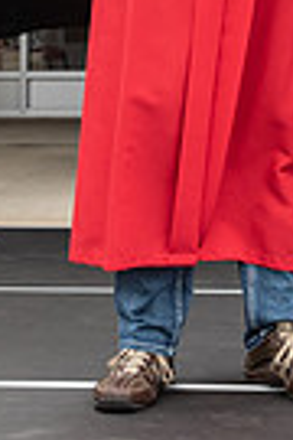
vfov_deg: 9.0
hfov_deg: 6.0
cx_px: 430
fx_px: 2747
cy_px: -179
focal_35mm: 225
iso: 500
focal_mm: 48
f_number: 5.6
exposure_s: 1/500
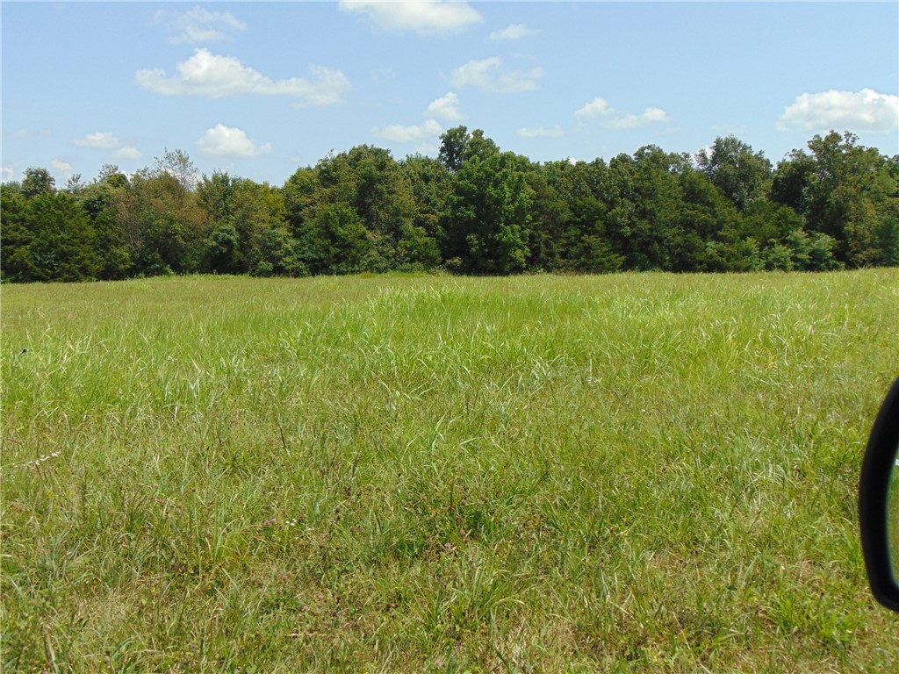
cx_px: 450
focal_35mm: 35
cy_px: 337
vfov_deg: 40.7
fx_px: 909
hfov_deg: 52.6
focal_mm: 6.3
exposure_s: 1/200
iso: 80
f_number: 8.3
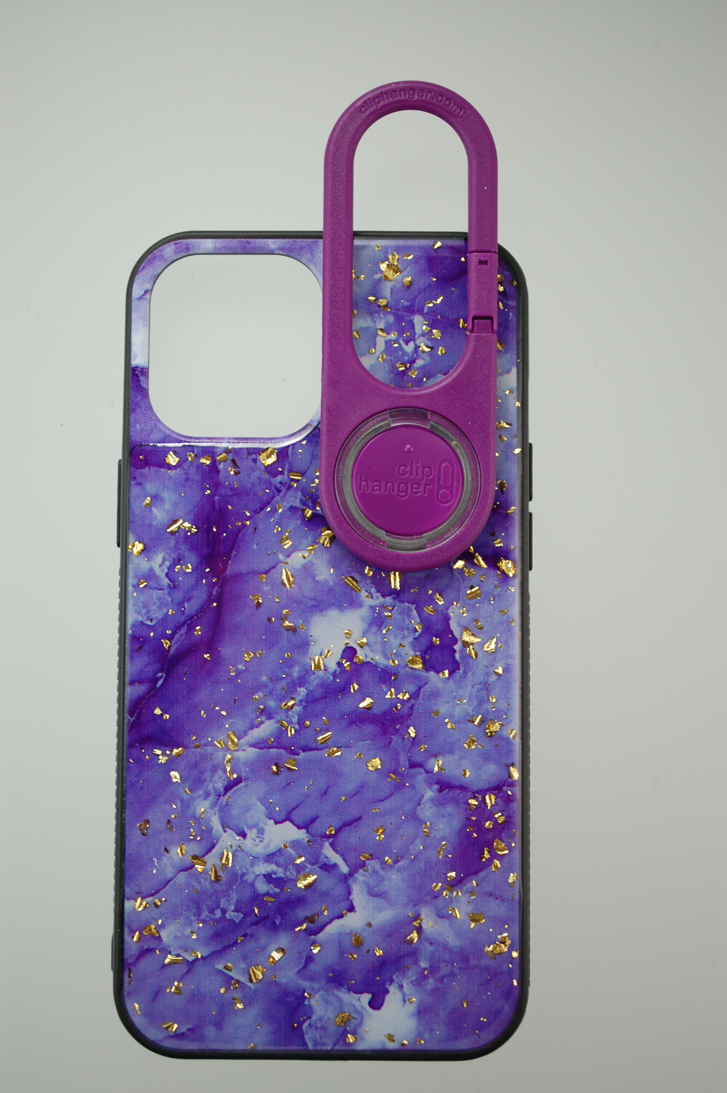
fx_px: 1730
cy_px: 546
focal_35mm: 57
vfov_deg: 35.1
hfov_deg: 23.7
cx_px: 364
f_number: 5.3
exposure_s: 1/50
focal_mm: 38
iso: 400
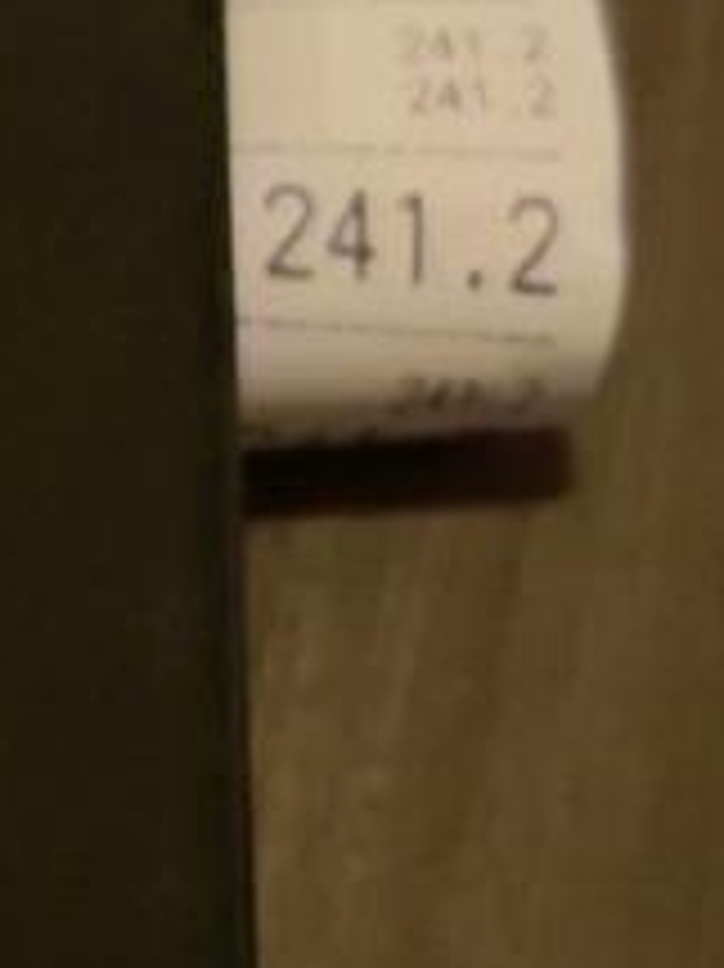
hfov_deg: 9.8
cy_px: 144
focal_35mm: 135
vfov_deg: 14.5
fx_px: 3768
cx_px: -922
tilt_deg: -50.3
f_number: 1.6
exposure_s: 1/50
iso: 2000
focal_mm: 5.1
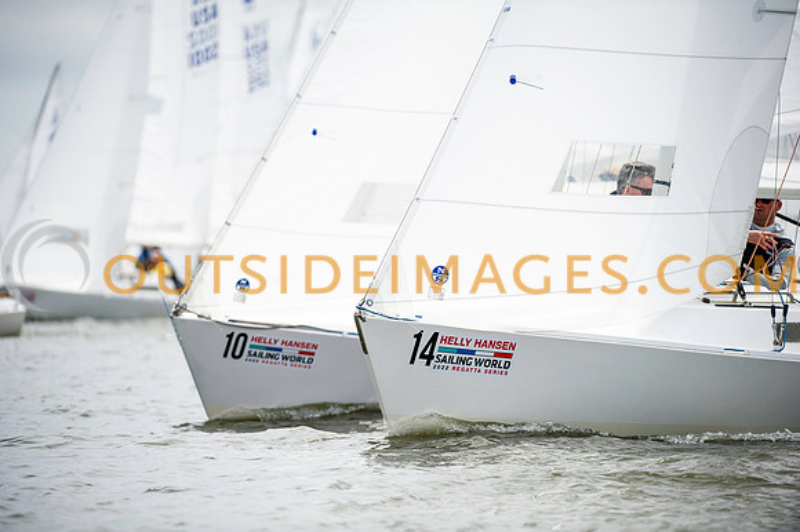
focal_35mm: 290
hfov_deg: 7.1
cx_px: 400
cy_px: 266
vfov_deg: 4.7
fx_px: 6441
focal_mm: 290
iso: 500
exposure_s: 1/4000
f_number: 5
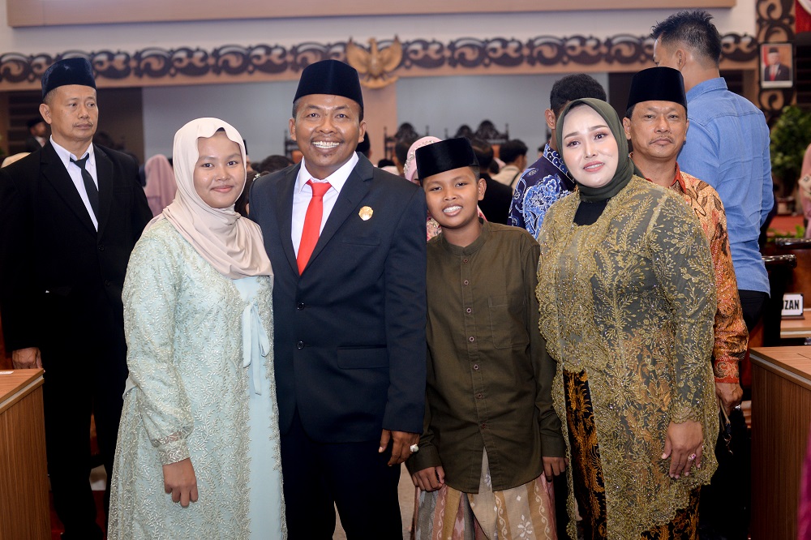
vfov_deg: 27.0
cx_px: 406
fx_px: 1126
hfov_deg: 39.6
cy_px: 270
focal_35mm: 50
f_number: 3.5
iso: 800
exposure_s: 1/125
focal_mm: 50
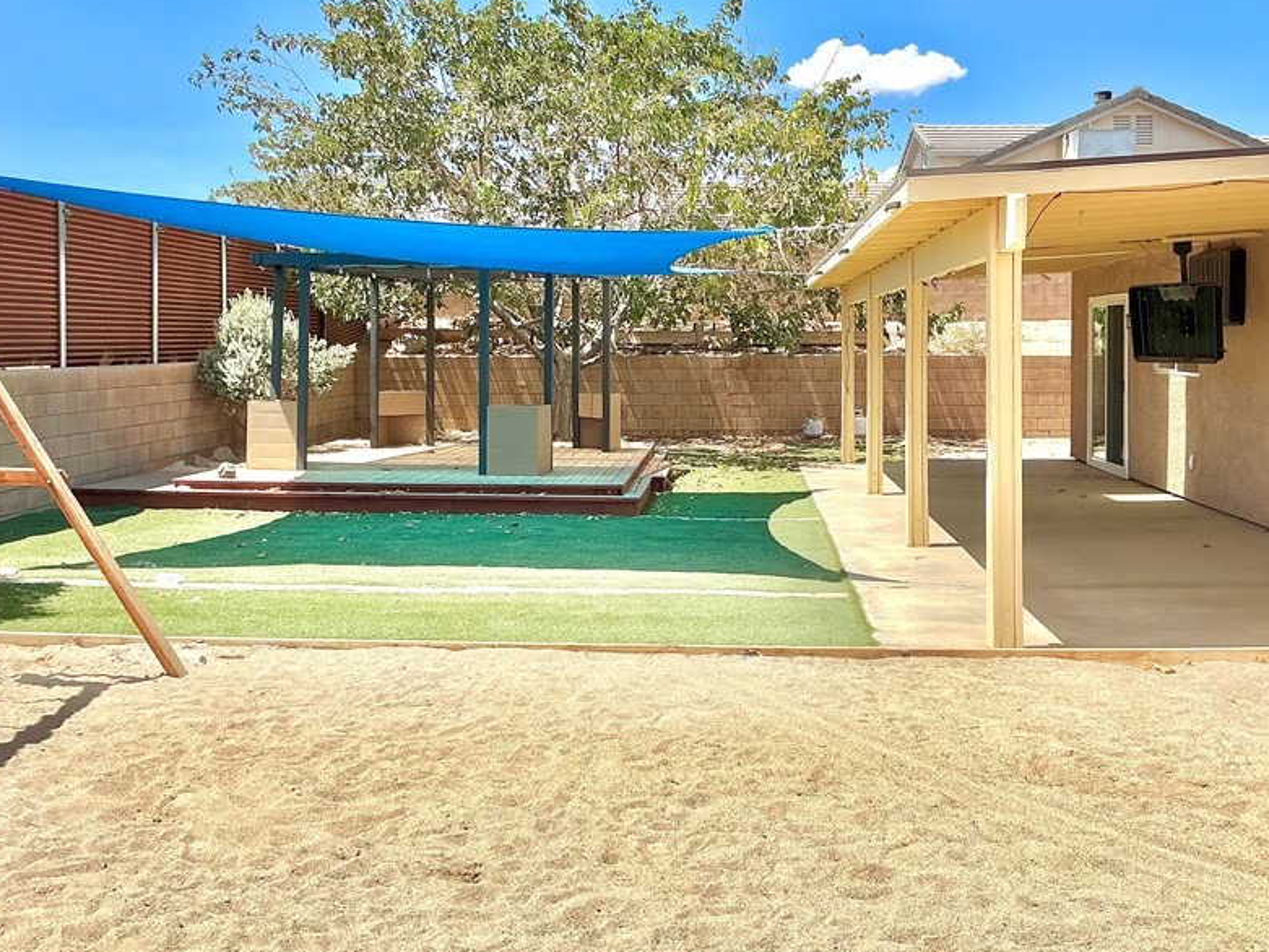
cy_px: 379
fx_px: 1393
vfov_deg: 37.6
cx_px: 684
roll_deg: +0.7
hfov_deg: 48.9
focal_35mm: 38
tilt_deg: -0.4
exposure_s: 1/2320
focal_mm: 3
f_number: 1.8
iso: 25
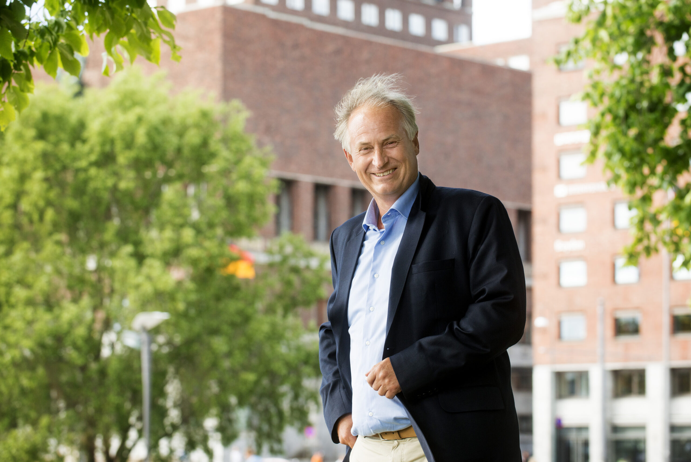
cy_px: 231
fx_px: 2016
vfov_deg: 13.1
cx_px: 346
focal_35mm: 105
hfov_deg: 19.4
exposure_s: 1/320
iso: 400
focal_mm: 105
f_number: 5
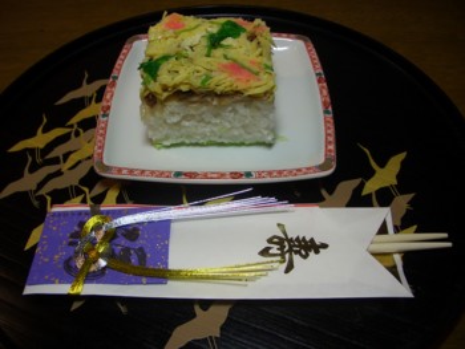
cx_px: 232
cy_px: 174
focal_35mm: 35
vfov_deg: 40.7
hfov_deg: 52.6
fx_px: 470
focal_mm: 5.8
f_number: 2.6
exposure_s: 1/60
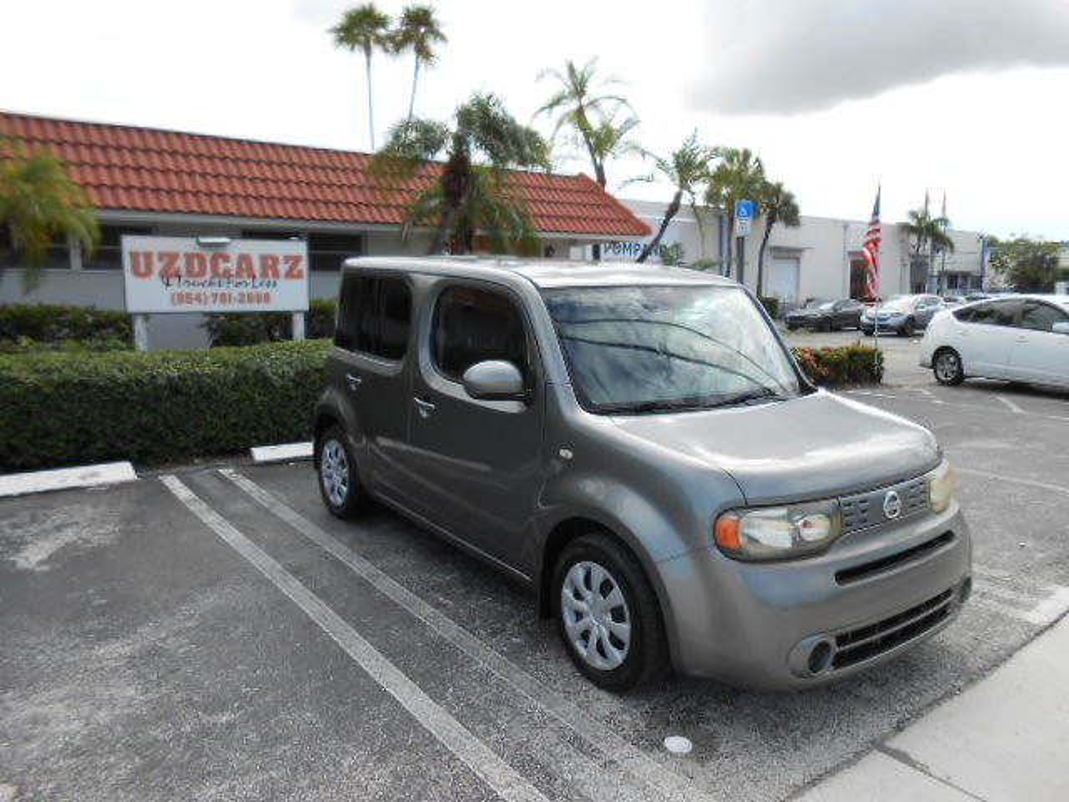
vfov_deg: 53.1
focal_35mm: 26
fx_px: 803
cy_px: 401
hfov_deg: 67.3
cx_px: 534
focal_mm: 4.6
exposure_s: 1/400
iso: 80
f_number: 3.5
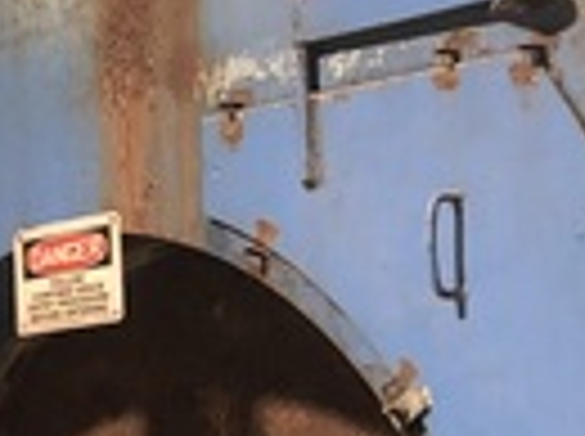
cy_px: 306
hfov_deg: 14.2
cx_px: 99
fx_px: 2328
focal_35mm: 138
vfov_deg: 10.7
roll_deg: +1.3
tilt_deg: +6.2
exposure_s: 1/6
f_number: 1.8
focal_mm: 3.99
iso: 80
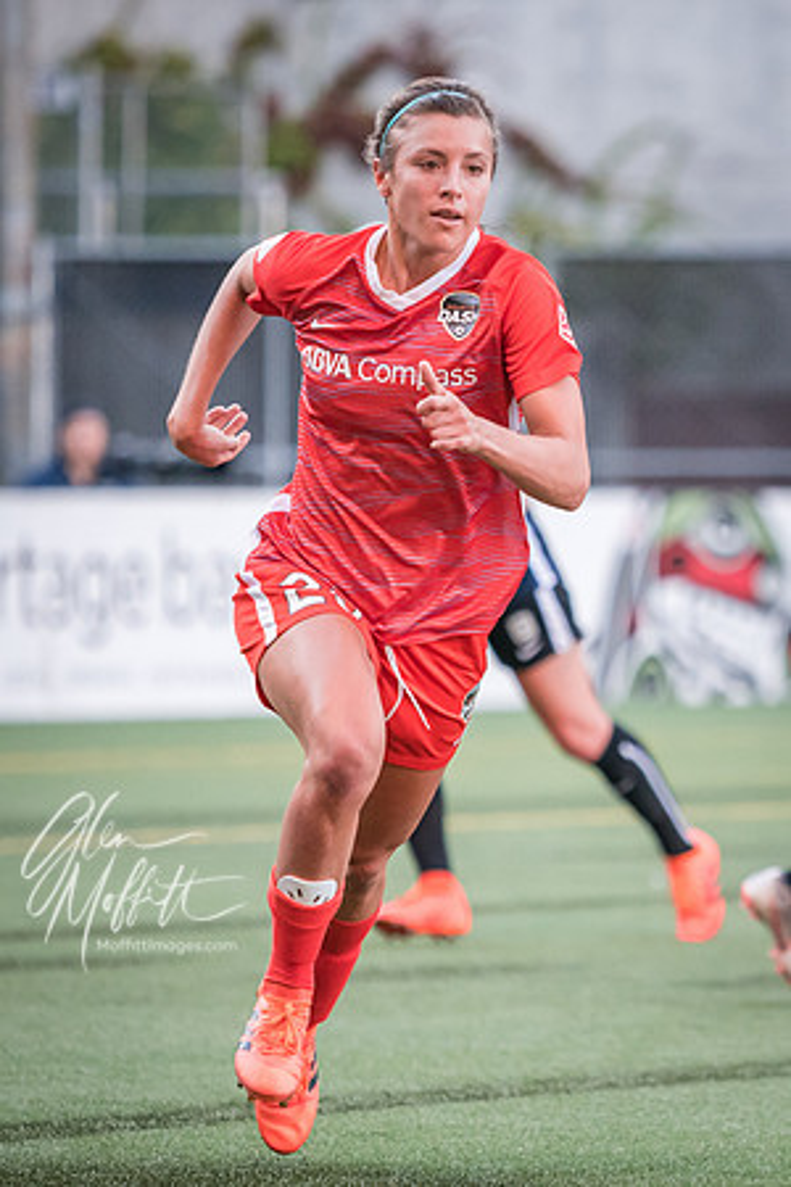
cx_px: 774
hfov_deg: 2.8
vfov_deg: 4.2
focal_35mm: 490
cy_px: 604
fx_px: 16151
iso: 1600
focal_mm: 200
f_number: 2.8
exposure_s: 1/2000
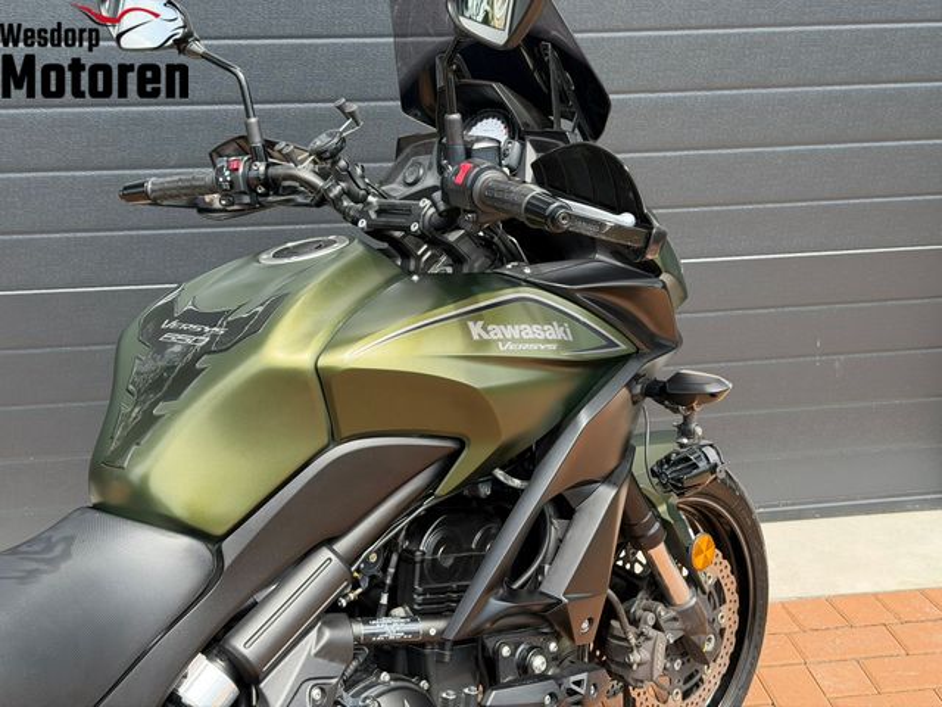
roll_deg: +0.4
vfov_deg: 30.3
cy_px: 354
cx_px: 471
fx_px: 1306
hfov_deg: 39.7
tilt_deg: -20.8
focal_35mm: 48
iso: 100
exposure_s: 1/1116
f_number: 1.78
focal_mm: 6.76
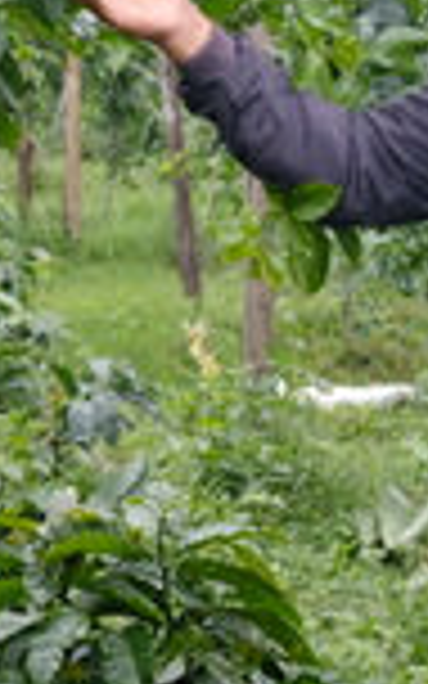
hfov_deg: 11.0
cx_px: -108
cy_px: 22
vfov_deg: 17.6
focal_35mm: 116
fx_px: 2165
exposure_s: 1/1000
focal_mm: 21.2
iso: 800
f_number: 4
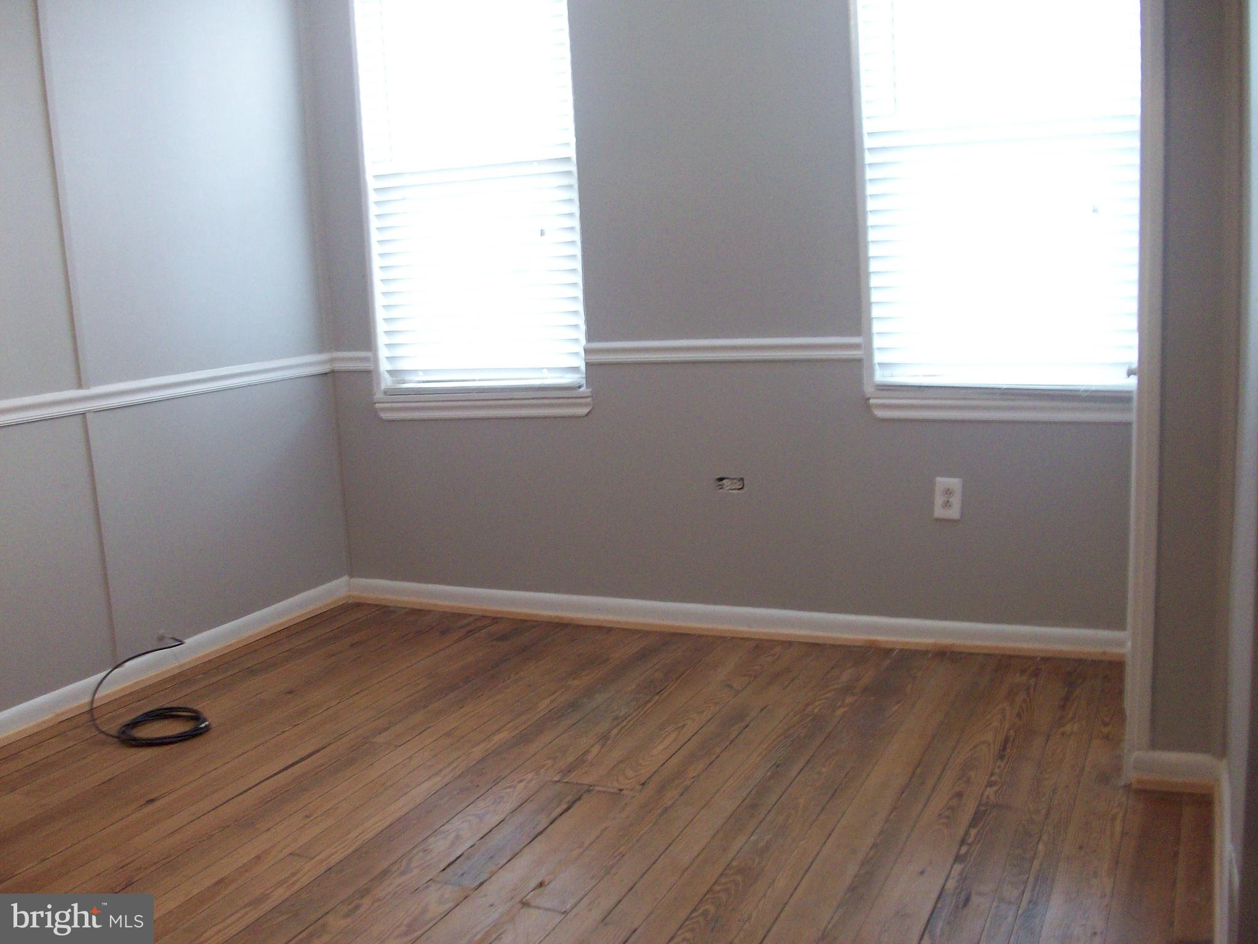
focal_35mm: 34
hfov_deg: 54.0
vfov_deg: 41.8
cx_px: 629
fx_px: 1236
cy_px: 472
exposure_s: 1/13.8
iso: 160
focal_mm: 5.7
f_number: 2.8
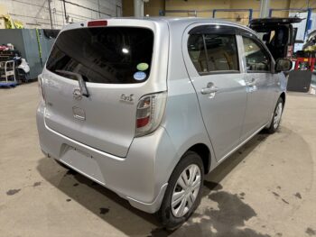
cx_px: 158
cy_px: 118
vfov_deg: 53.1
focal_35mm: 26
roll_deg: +0.1
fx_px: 238
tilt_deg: -17.3
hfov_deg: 67.3
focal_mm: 5.96
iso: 125
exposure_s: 1/50
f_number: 1.6
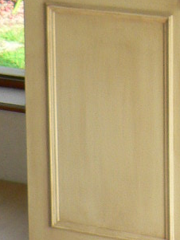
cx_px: 309
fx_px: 1060
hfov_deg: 9.3
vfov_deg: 11.9
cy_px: -189
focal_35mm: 153
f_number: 3.6
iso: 100
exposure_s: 1/125
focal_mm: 6
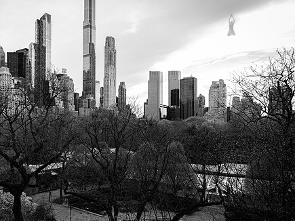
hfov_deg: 57.6
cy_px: 126
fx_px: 264
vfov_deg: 45.3
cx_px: 110
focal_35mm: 31
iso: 400
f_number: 5.6
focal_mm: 24
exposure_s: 1/500
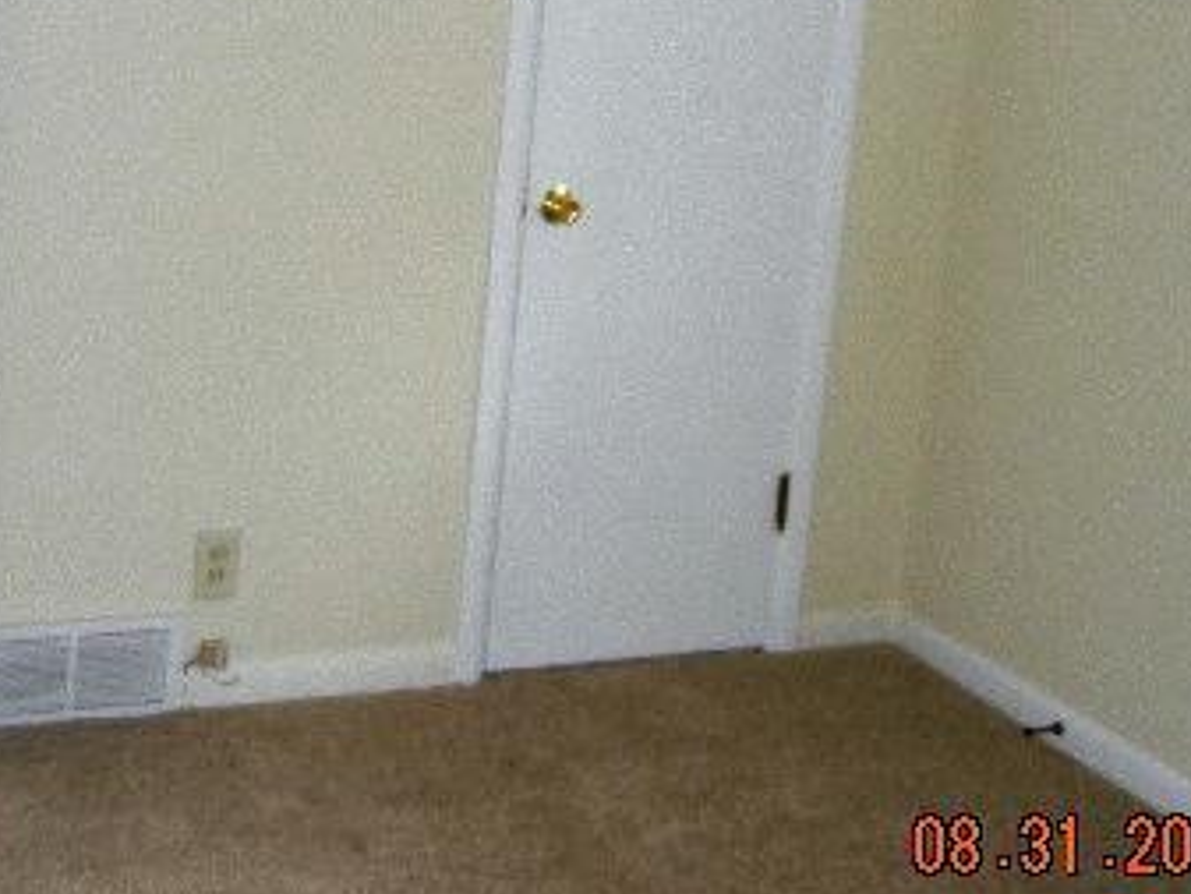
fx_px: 1962
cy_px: 173
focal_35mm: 57
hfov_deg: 33.7
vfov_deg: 25.2
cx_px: 481
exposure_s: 1/30
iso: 200
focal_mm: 5.4
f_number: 3.5
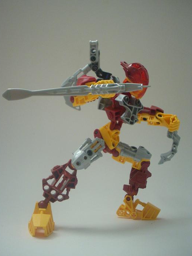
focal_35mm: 41
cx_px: 96
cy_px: 124
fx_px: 303
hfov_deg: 35.1
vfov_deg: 45.8
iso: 200
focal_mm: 6.2
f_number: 2.8
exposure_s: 1/4.6
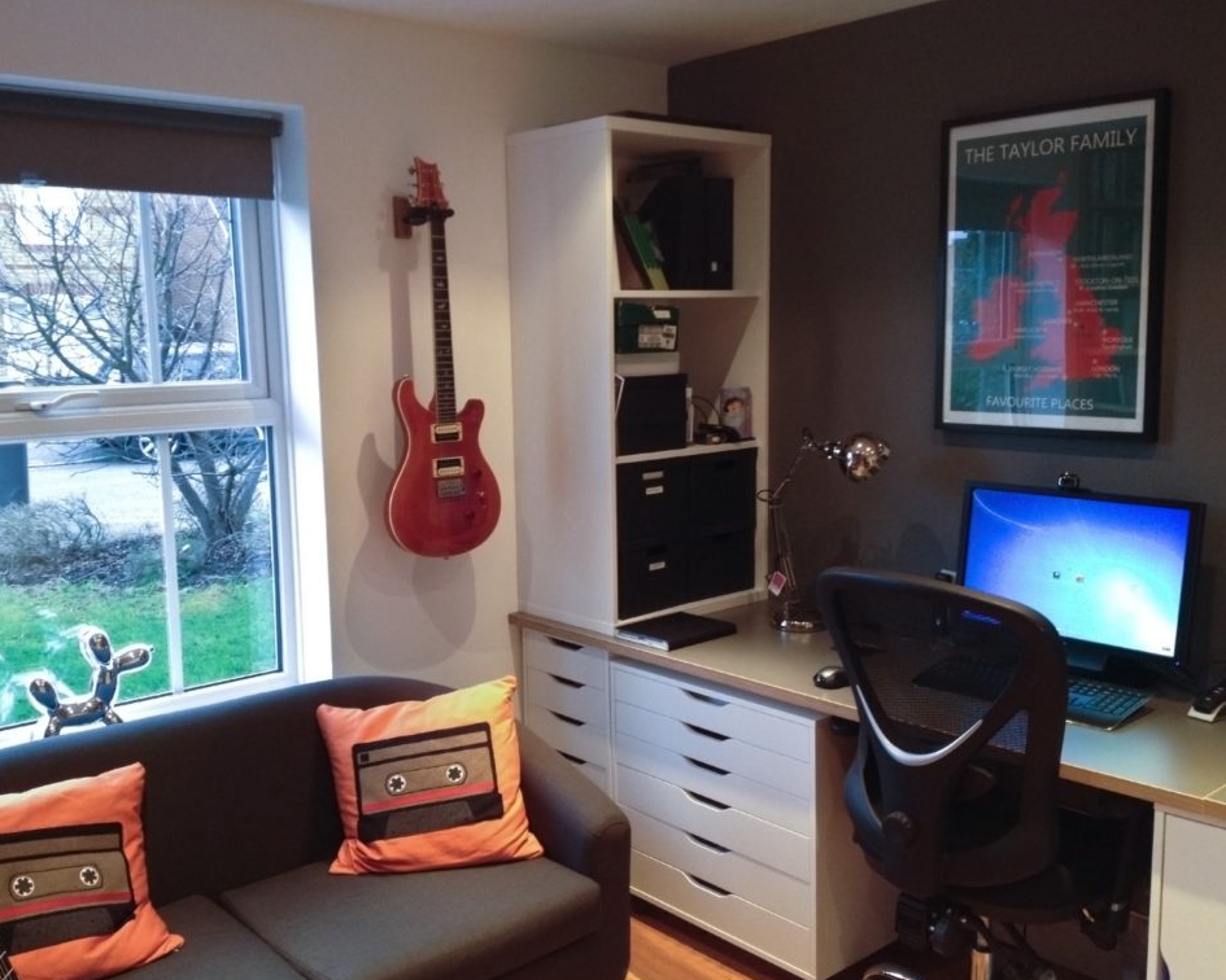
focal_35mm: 37
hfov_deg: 49.1
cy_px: 487
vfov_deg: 40.1
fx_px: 1343
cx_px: 598
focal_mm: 4.28
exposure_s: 1/20
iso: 125
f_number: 2.4
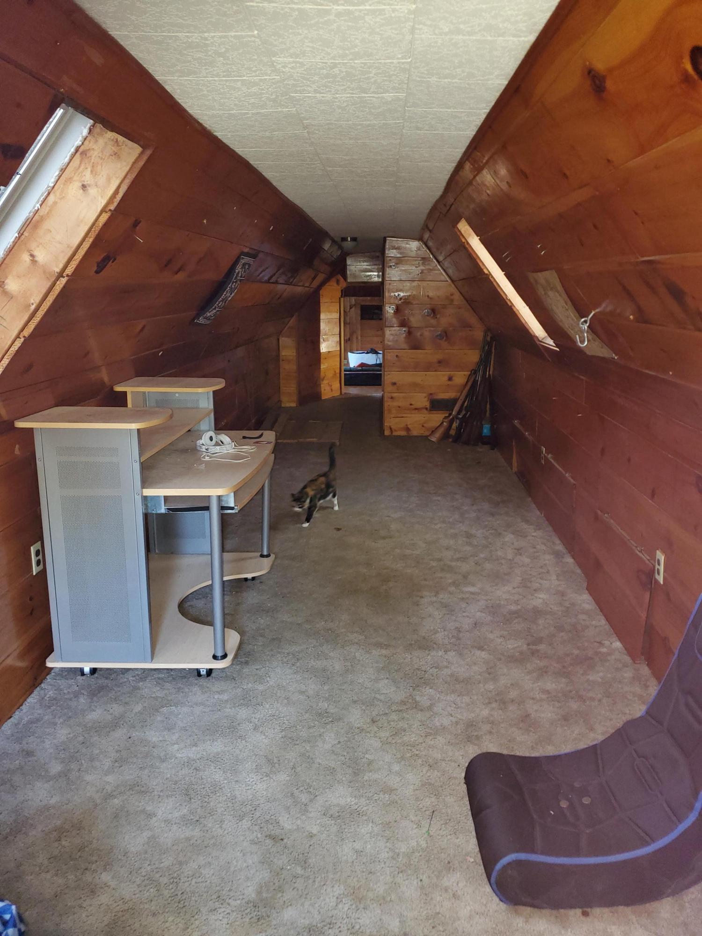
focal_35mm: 26
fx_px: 703
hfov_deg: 53.1
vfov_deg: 67.3
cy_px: 468
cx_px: 351
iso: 160
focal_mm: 4.3
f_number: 1.5
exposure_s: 1/10
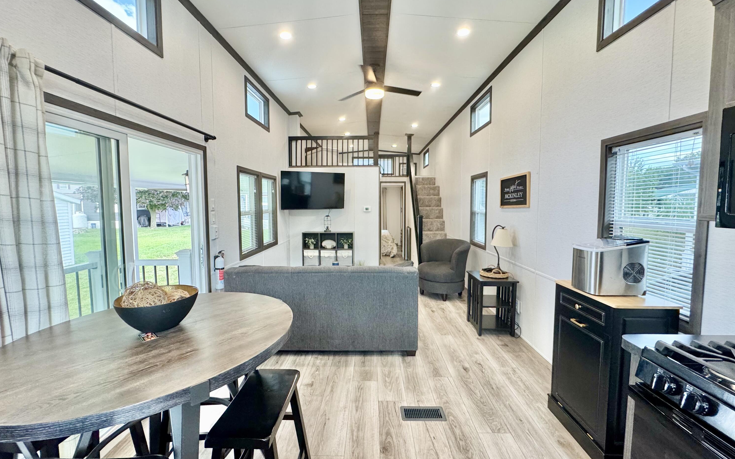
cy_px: 224
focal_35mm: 15
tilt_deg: -4.8
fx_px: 300
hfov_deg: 101.5
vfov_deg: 74.8
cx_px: 366
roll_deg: -0.4
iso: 250
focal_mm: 2.22
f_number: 2.2
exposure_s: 1/120
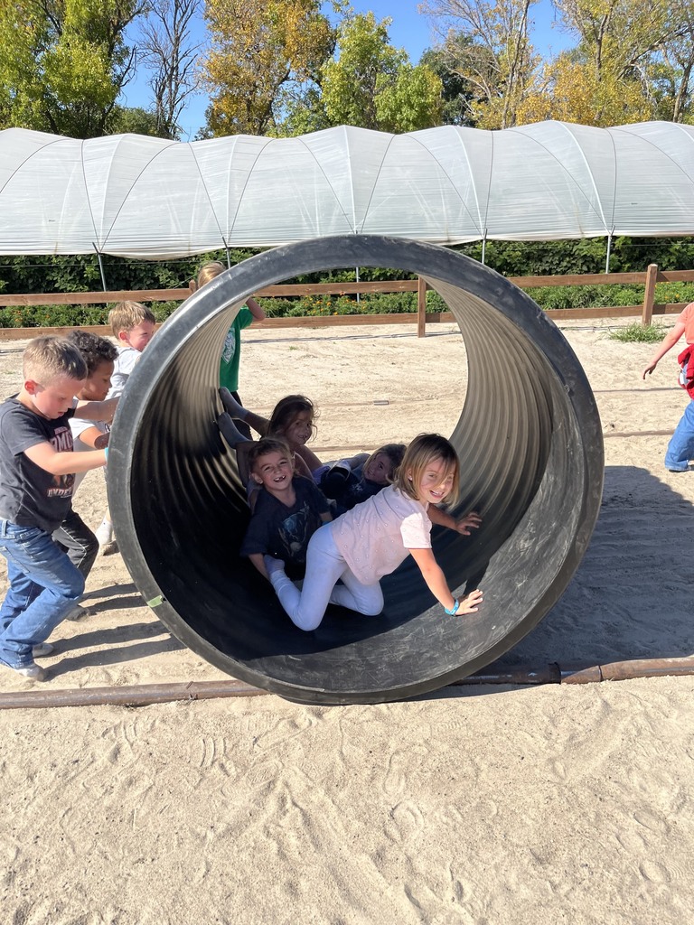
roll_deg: +2.2
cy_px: 462
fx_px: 695
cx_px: 347
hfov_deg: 53.1
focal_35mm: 26
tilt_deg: -25.3
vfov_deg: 67.3
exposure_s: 1/2571
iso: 50
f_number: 1.6
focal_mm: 5.1
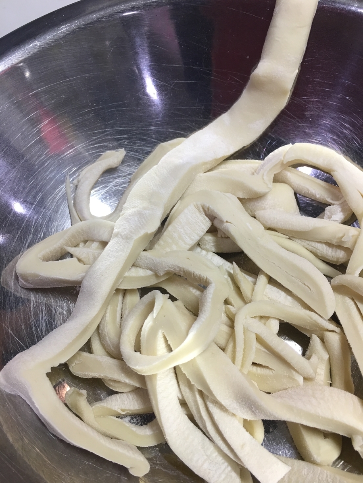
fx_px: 405
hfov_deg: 48.2
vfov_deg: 61.7
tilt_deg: -63.5
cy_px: 242
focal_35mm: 29
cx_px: 182
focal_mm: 4.15
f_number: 2.2
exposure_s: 1/30
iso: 32
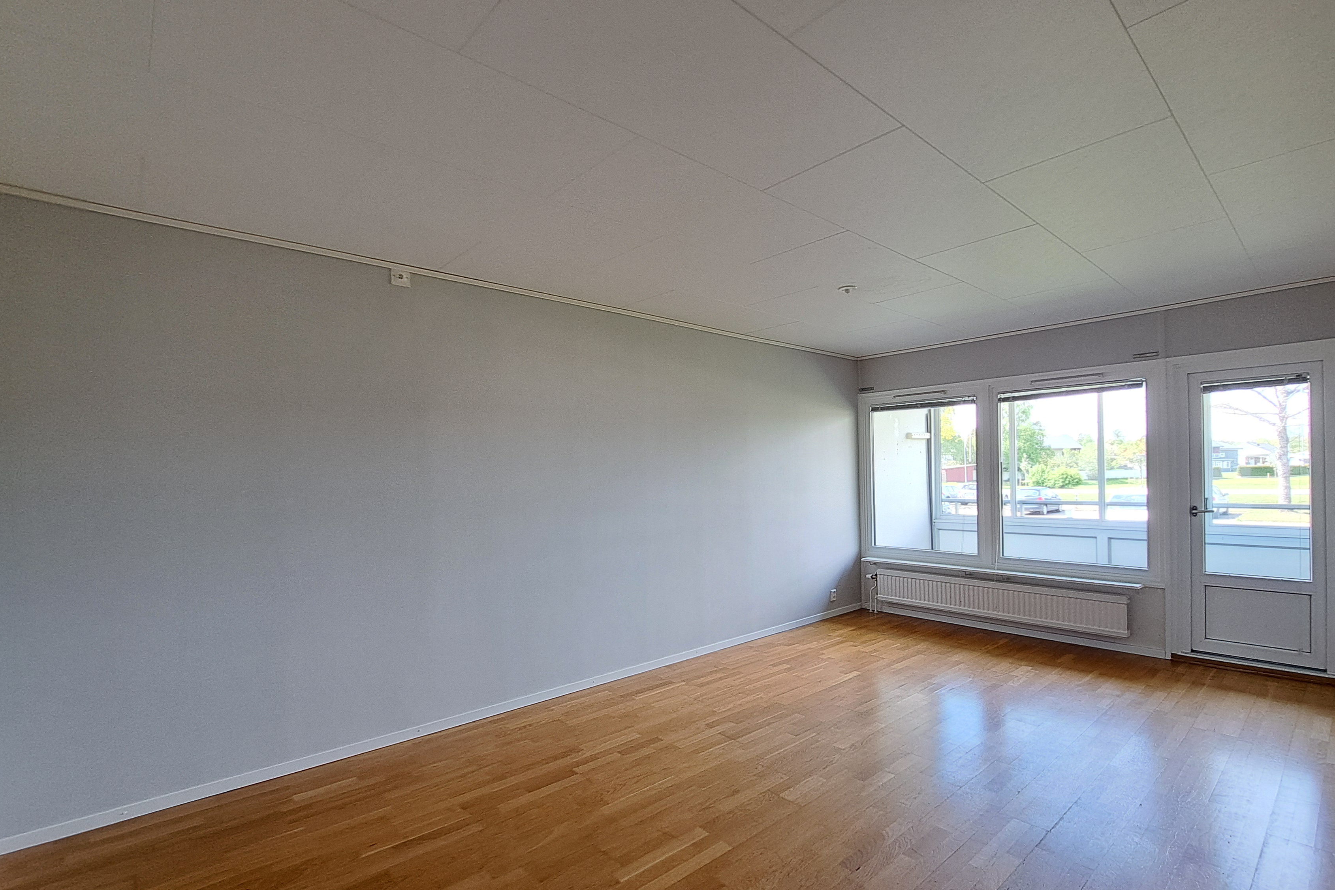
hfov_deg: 96.7
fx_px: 593
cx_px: 679
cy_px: 491
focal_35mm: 16
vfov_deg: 73.5
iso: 64
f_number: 2.2
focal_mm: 1.74
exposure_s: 1/50
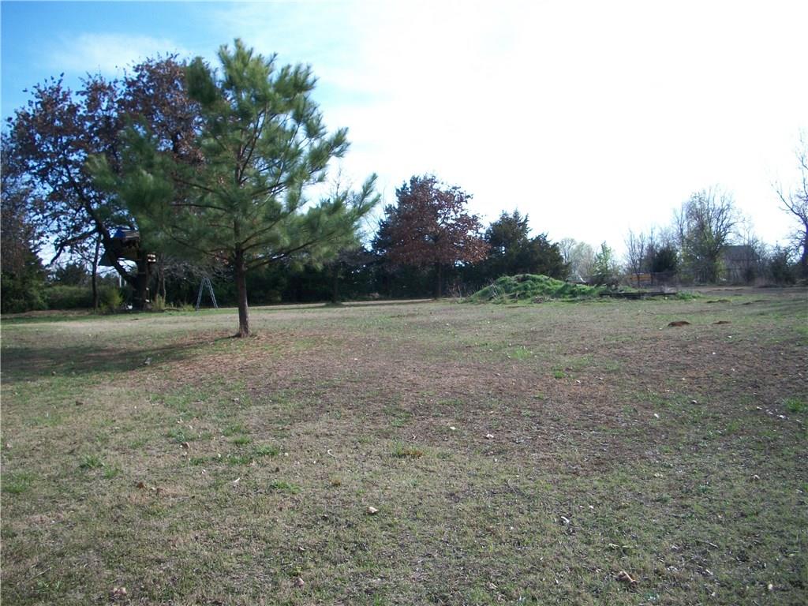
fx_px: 817
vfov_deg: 40.7
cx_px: 404
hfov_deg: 52.6
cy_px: 303
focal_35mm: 35
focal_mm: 6.3
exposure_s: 1/500
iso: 80
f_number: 3.1
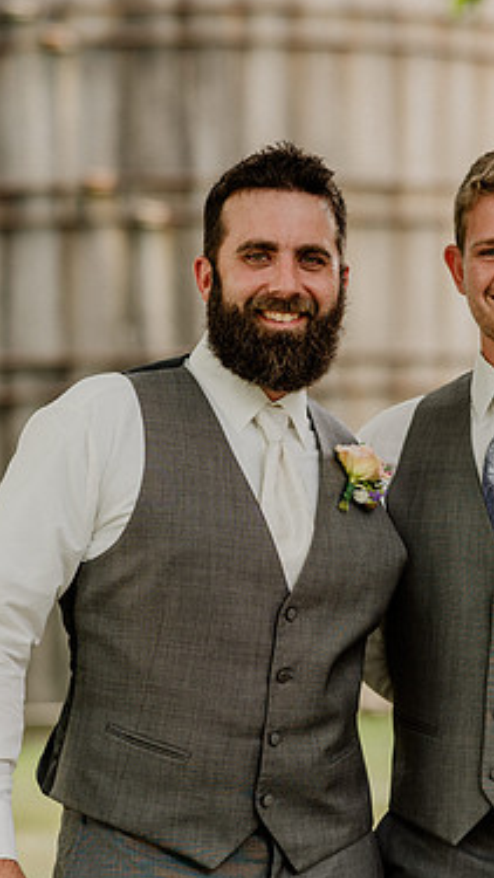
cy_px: 438
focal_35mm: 170
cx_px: 276
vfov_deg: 12.7
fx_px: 3958
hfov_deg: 7.1
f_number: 2.8
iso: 100
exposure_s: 1/160
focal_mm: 105
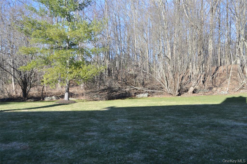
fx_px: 206
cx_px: 124
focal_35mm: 30
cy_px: 82
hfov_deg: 62.0
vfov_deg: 43.5
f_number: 7.1
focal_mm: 20
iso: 200
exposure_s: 1/200
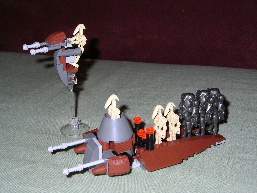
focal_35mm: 47
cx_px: 128
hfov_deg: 40.4
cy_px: 96
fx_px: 349
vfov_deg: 30.9
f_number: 5.6
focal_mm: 7.4
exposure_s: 1/39.7
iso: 100
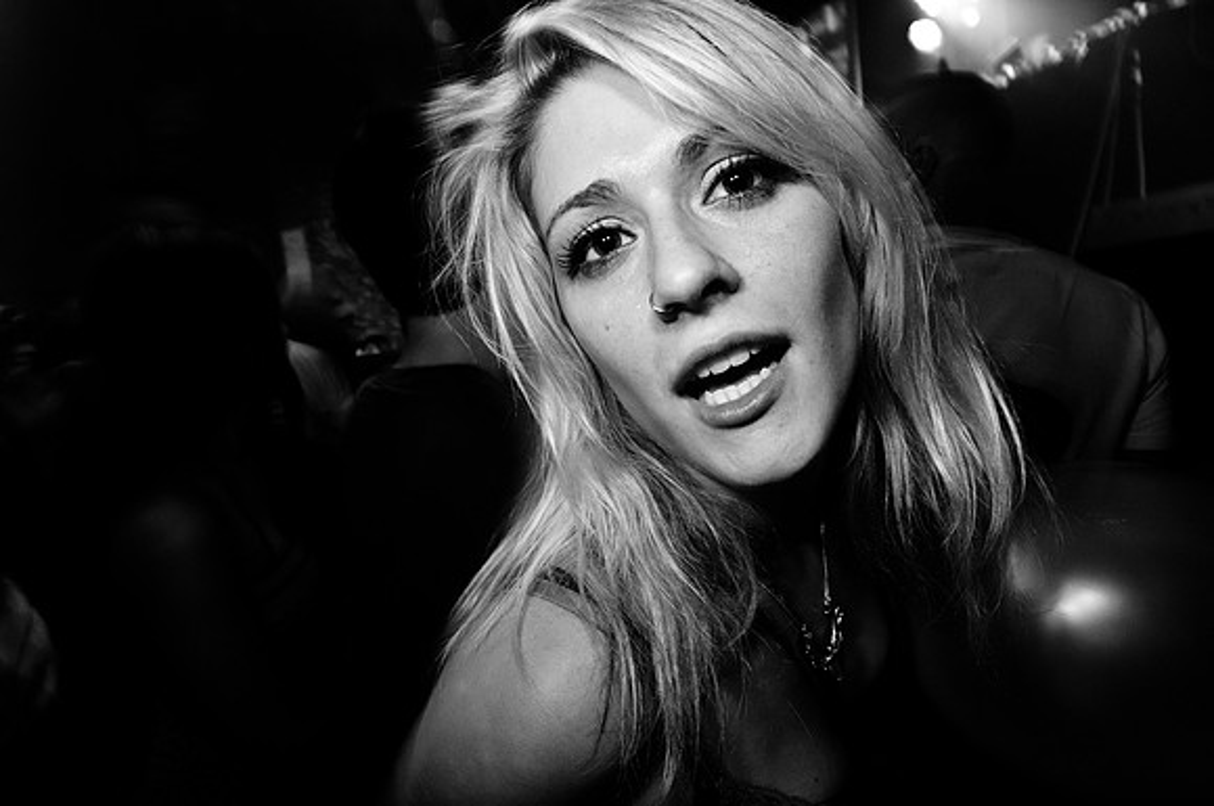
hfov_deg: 85.5
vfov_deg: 63.1
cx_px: 607
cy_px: 403
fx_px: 657
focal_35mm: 20
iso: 800
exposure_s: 1/10
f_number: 6.3
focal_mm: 13
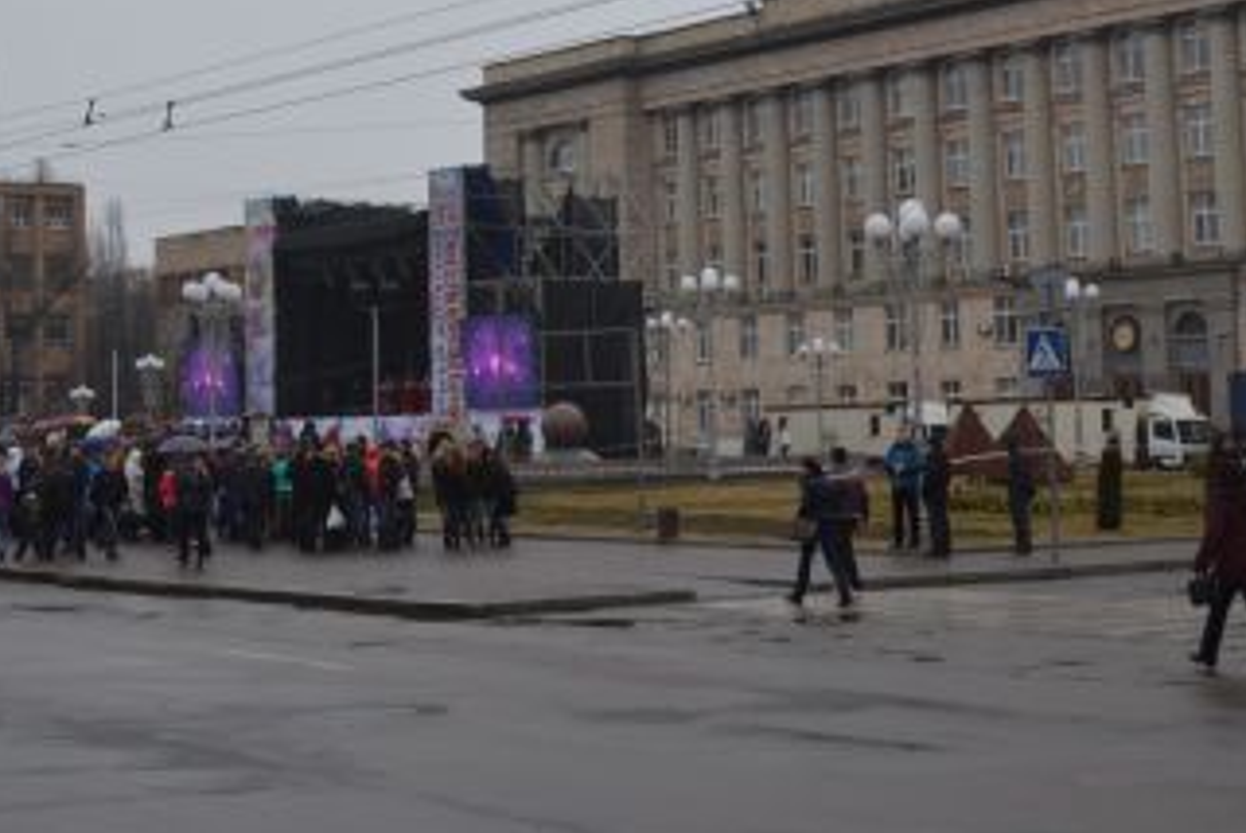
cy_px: 185
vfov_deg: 18.8
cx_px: 510
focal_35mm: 72
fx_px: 2494
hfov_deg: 28.0
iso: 160
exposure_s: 1/125
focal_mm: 24
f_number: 5.6
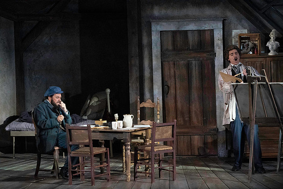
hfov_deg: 6.7
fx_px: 2406
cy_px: 94
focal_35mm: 306
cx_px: 142
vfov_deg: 4.5
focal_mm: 306
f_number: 11
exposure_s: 1/320
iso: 16000
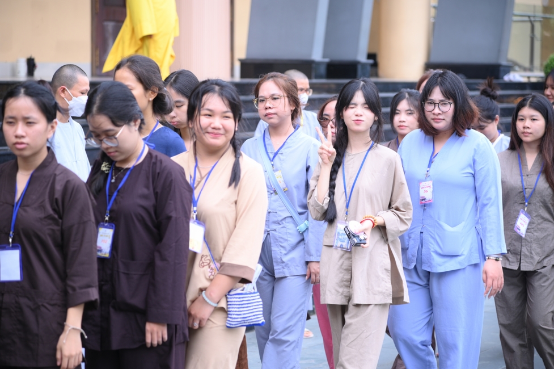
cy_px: 184
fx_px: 1845
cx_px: 277
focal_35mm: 120
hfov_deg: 17.1
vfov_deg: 11.4
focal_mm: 120
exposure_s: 1/500
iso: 400
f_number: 4
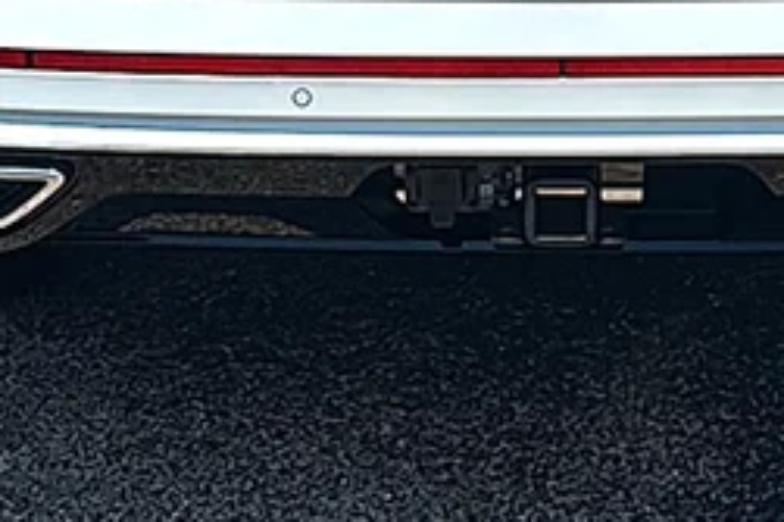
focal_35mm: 116
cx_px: 578
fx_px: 2524
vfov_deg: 11.3
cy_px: -270
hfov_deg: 17.6
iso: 80
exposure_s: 1/7692
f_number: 1.78
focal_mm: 6.86
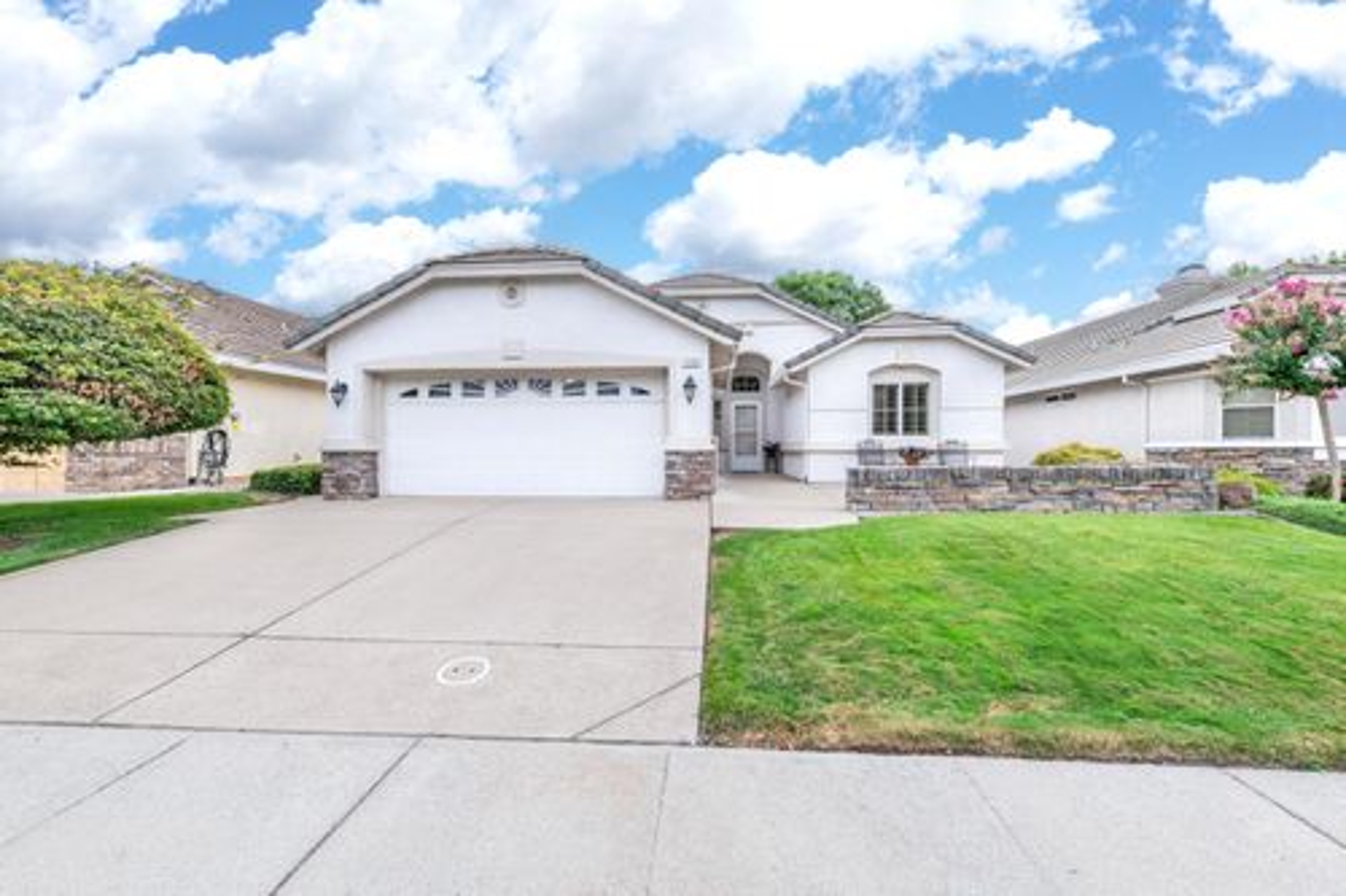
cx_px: 673
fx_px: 523
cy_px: 448
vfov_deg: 81.2
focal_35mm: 14
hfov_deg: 104.3
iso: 100
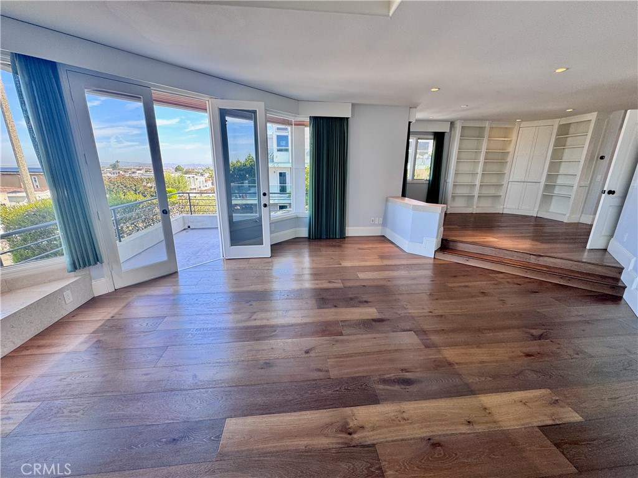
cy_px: 239
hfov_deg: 102.1
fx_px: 258
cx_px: 319
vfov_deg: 85.7
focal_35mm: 14
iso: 50
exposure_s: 1/99
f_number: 2.2
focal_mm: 2.22
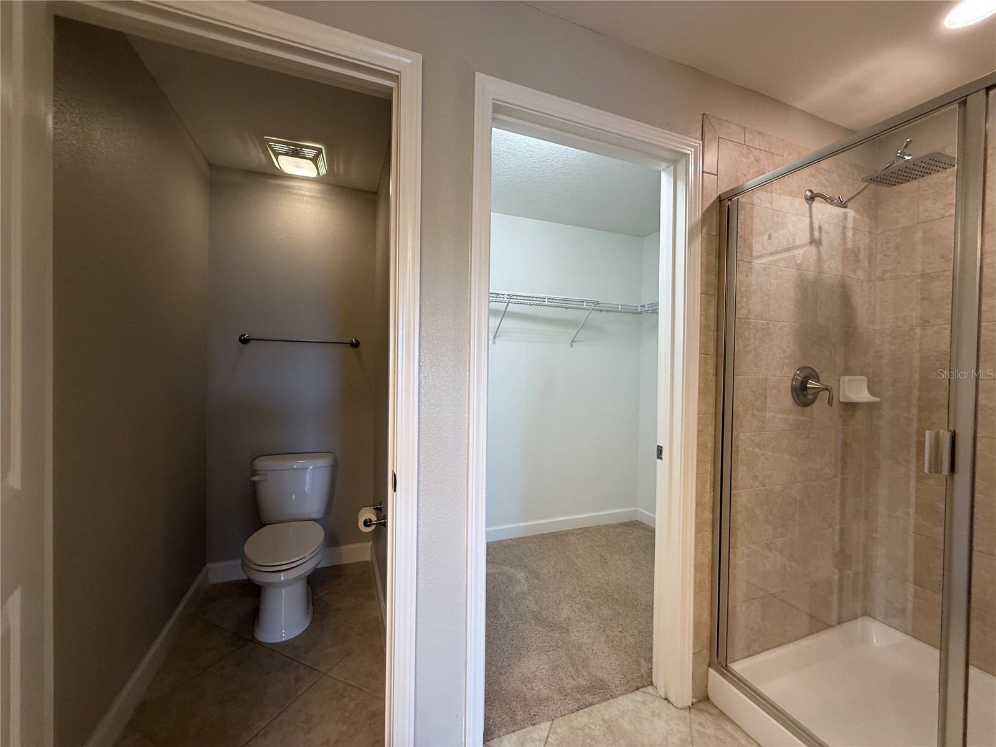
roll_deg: -1.1
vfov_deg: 85.7
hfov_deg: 102.1
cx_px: 498
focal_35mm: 14
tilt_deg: -0.1
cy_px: 374
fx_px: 403
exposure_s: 1/120
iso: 160
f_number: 2.2
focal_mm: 2.22
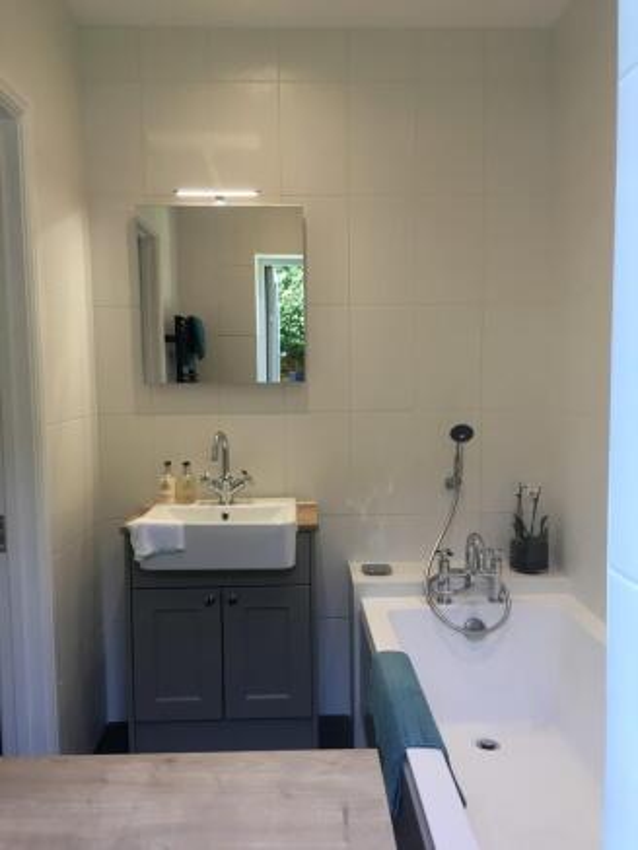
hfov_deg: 48.2
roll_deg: -0.6
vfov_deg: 61.6
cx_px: 319
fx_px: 712
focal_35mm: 29
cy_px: 425
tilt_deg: -3.2
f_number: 2.2
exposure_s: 1/33
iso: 25
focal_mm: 4.15
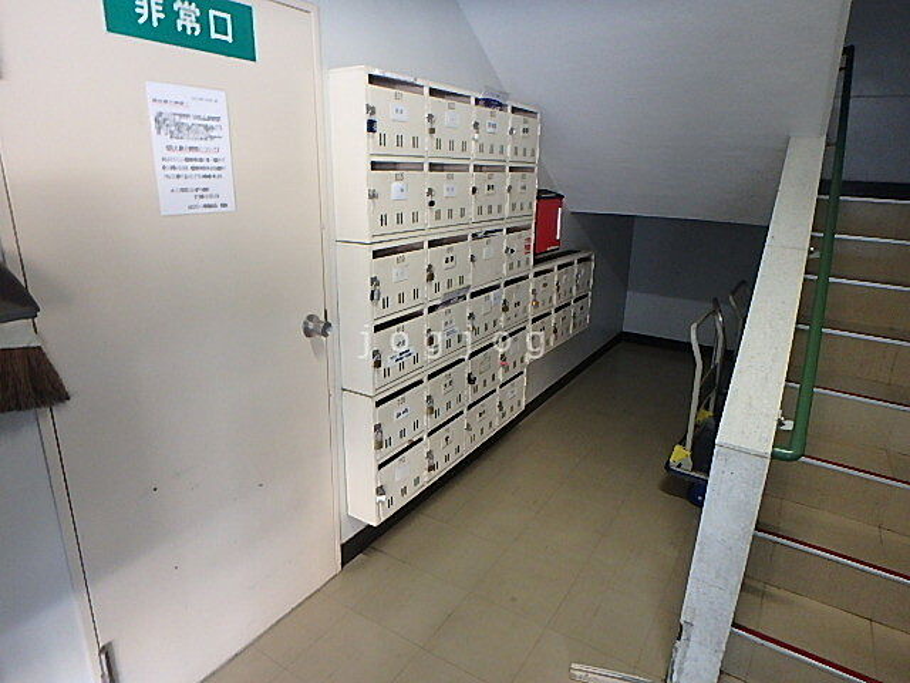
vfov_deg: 63.4
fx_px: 552
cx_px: 455
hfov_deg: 79.0
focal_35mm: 21
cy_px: 342
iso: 500
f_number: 3.5
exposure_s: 1/30
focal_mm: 3.7
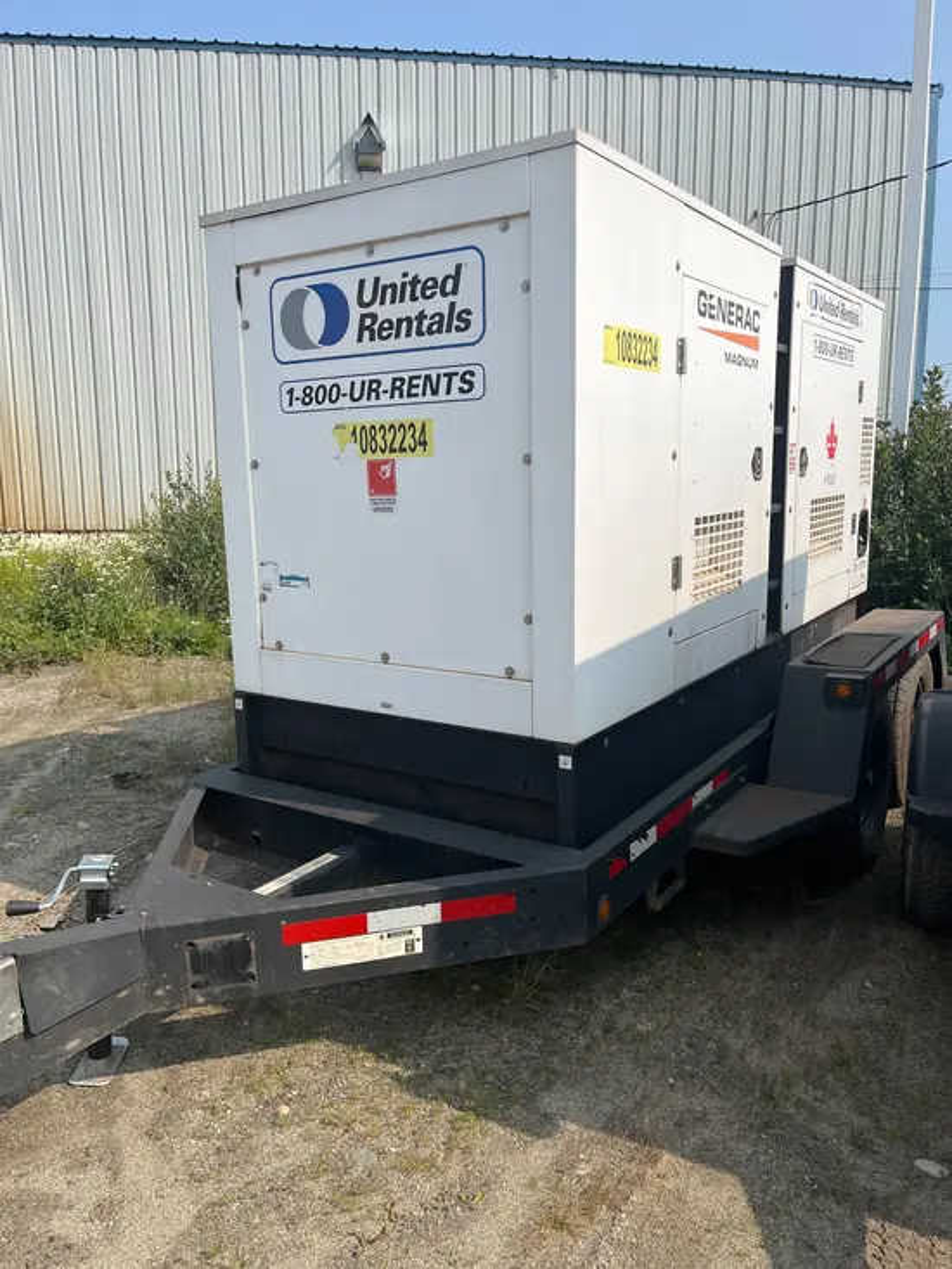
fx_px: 953
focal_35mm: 26
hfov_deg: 53.1
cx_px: 476
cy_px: 634
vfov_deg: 67.3
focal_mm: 5.1
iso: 50
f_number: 1.6
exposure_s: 1/4016
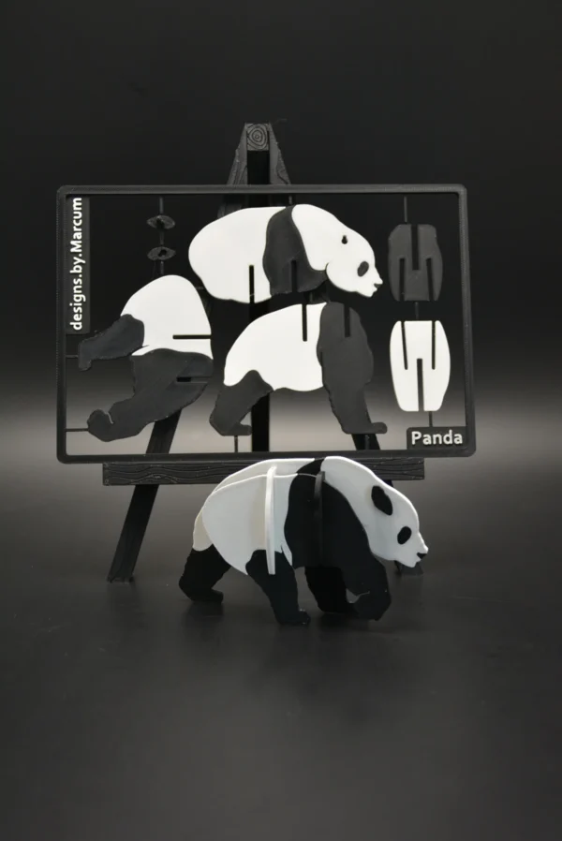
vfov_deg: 43.6
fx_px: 1052
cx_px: 281
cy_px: 420
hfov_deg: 29.9
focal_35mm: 45
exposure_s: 1/60
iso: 800
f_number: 4.2
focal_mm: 30
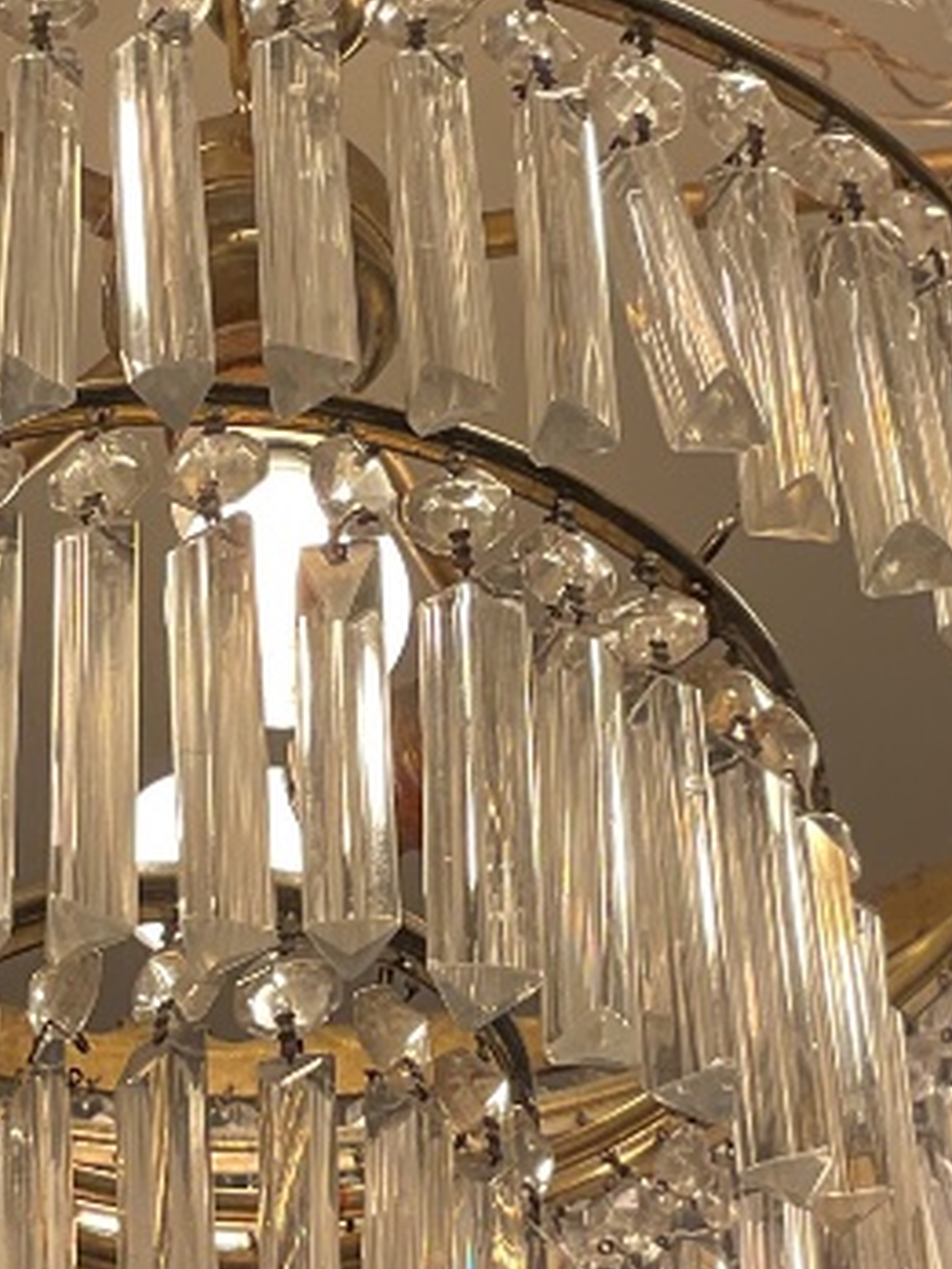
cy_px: 711
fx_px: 3667
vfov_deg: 19.6
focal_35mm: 100
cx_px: 314
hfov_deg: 14.8
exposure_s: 1/130
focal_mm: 3
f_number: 1.8
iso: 16
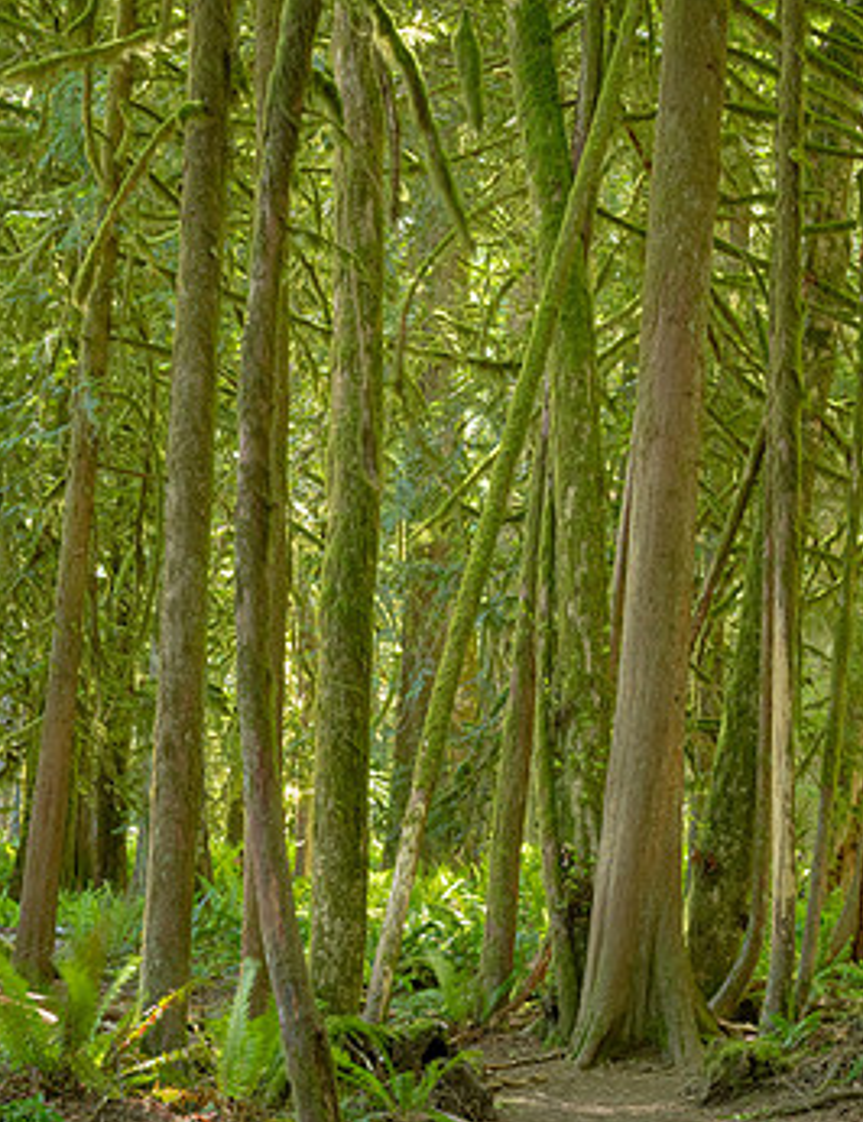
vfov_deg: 18.0
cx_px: 563
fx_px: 3534
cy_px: 723
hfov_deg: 13.9
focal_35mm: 108
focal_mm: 58
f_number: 11
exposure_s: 1/2
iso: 640
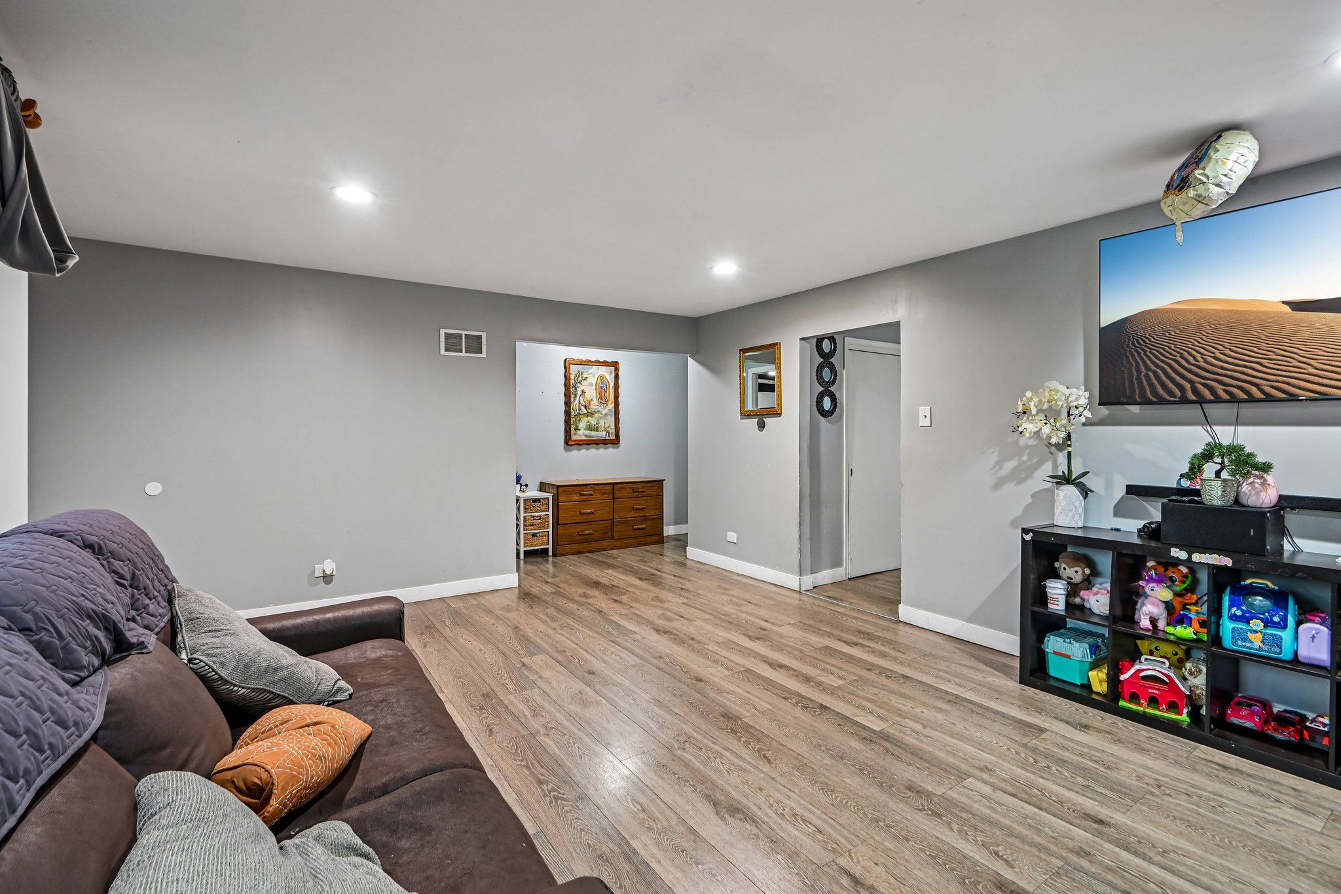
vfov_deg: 73.7
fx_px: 596
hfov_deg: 96.7
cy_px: 447
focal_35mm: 16
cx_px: 670
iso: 400
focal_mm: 16
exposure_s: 1/2.5
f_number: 13
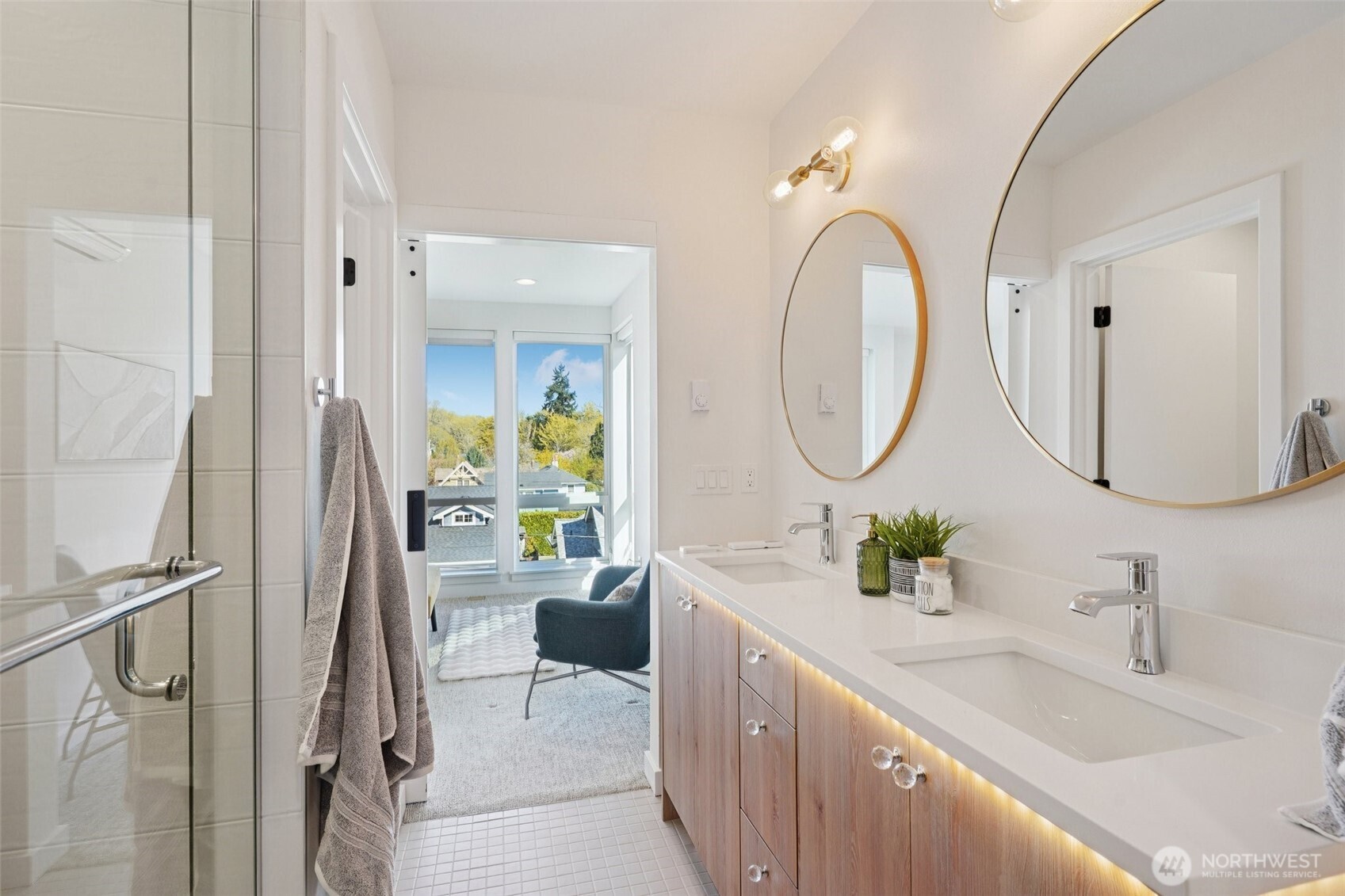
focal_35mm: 17
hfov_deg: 93.3
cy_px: 448
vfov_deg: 70.4
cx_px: 672
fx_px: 635
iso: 400
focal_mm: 17
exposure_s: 1/90
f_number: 8
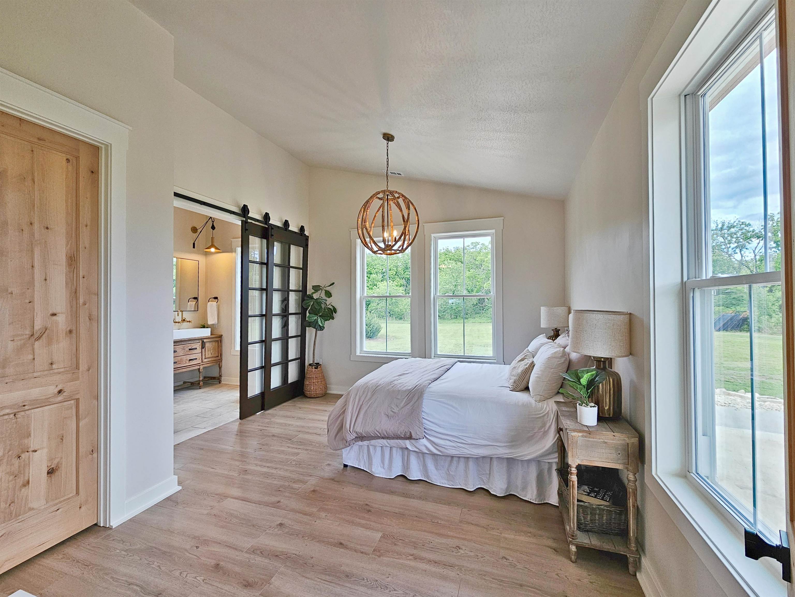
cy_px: 298
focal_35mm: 13
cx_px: 398
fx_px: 299
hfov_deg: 106.2
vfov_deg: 89.9
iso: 50
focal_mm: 2.2
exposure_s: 1/120
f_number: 2.2
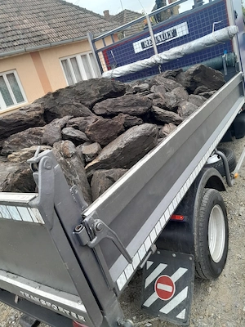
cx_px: 122
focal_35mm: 27
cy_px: 164
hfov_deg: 51.4
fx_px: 255
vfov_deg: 65.3
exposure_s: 1/50
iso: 40
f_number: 1.8
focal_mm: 4
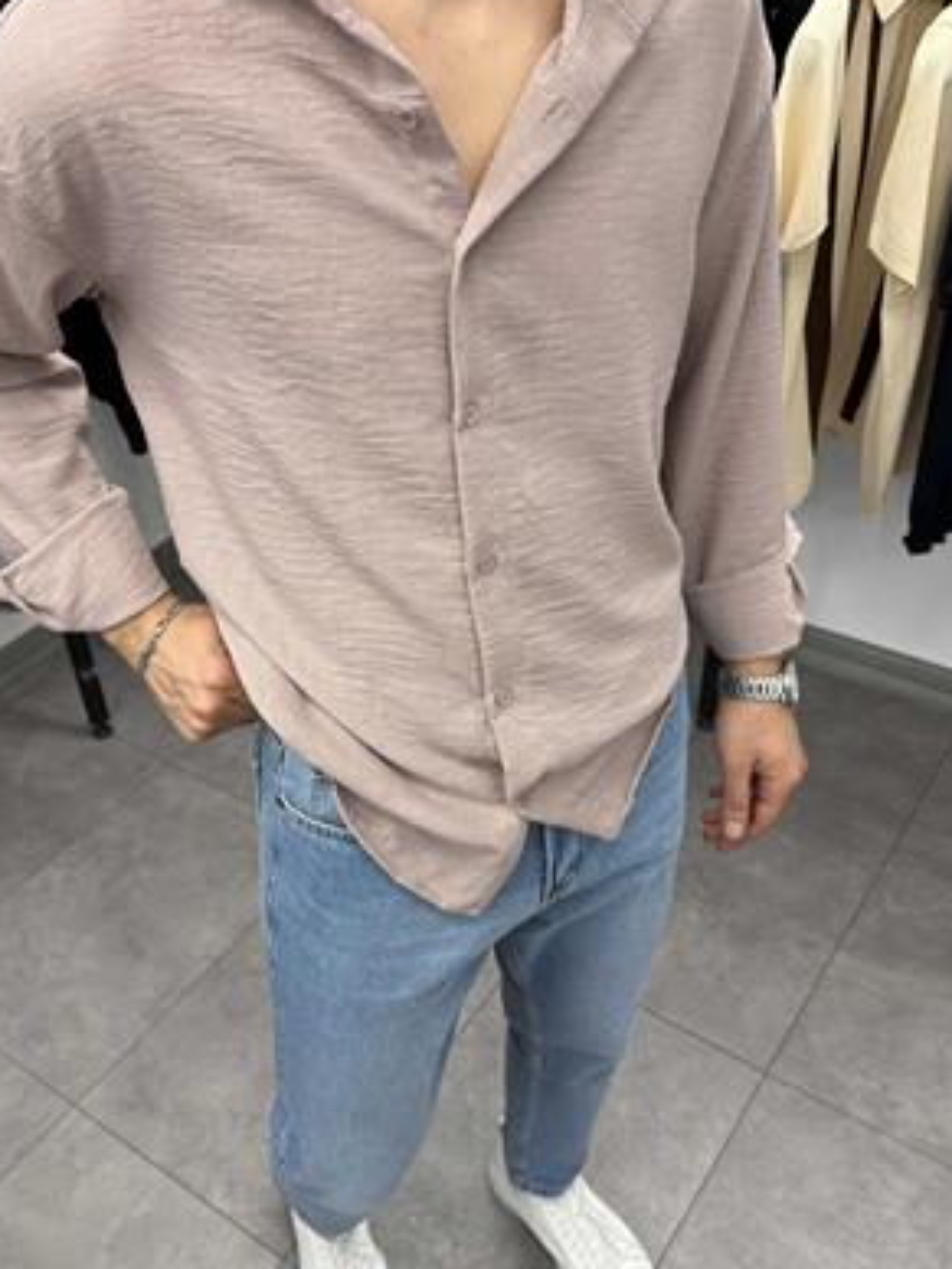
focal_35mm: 33
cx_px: 415
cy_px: 675
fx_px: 1210
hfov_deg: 42.9
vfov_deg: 55.3
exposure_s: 1/100
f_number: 1.78
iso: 200
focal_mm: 6.76
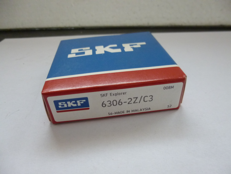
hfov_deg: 69.4
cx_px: 116
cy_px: 87
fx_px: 167
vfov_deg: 54.9
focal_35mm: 25
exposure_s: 1/50
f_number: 3.1
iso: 400
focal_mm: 4.5
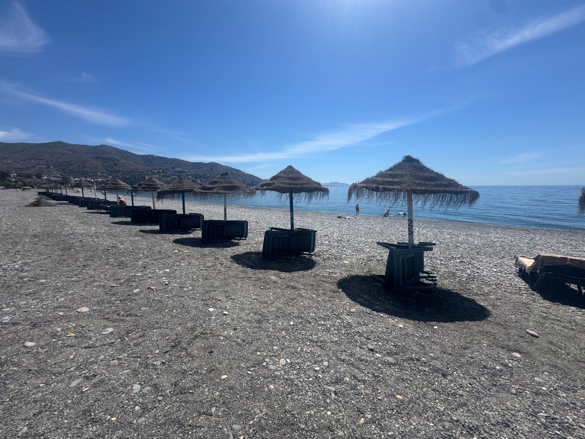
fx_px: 237
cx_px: 292
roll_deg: +1.2
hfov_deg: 102.1
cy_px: 220
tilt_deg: -7.7
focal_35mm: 14
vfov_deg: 85.7
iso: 50
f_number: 2.2
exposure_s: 1/3106
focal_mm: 2.22
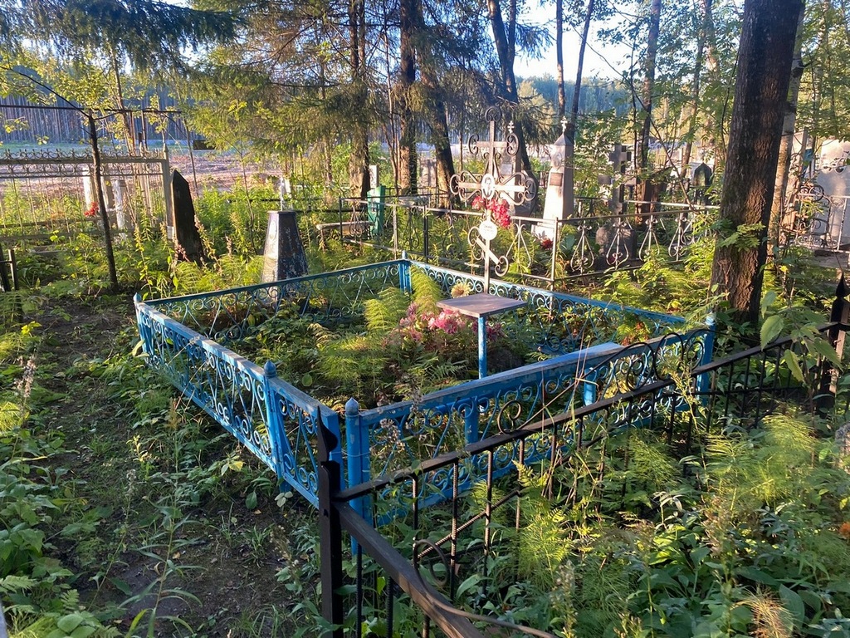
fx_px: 638
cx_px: 425
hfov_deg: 67.3
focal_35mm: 26
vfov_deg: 53.1
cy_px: 319
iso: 100
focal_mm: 4.25
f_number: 1.8
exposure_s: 1/121
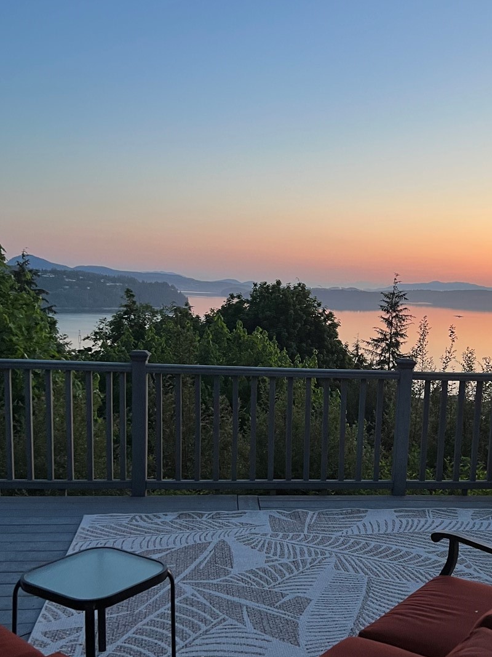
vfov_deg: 47.6
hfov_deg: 36.4
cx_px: 330
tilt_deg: -9.0
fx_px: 739
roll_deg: -2.2
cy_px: 393
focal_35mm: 39
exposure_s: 1/89
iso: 125
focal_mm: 5.7
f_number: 1.5
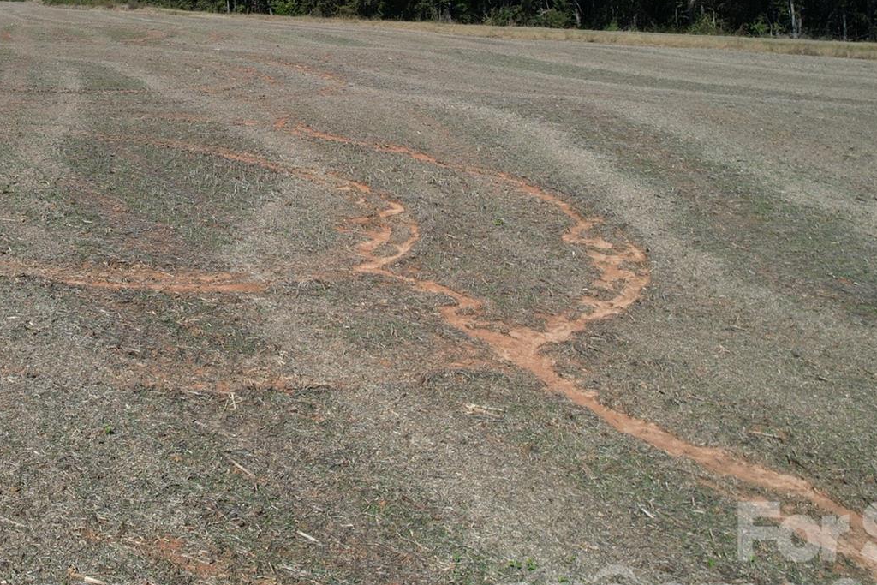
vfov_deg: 29.5
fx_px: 1072
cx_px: 134
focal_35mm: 44
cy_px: 85
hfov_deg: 41.8
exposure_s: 1/2500
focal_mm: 8.38
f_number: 2.8
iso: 110
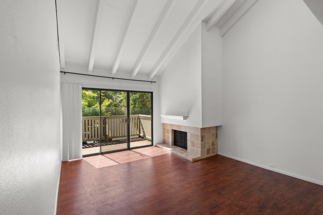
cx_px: 162
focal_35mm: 16
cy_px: 108
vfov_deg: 73.7
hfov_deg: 96.8
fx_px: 144
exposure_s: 1/8
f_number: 9
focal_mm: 16
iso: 200
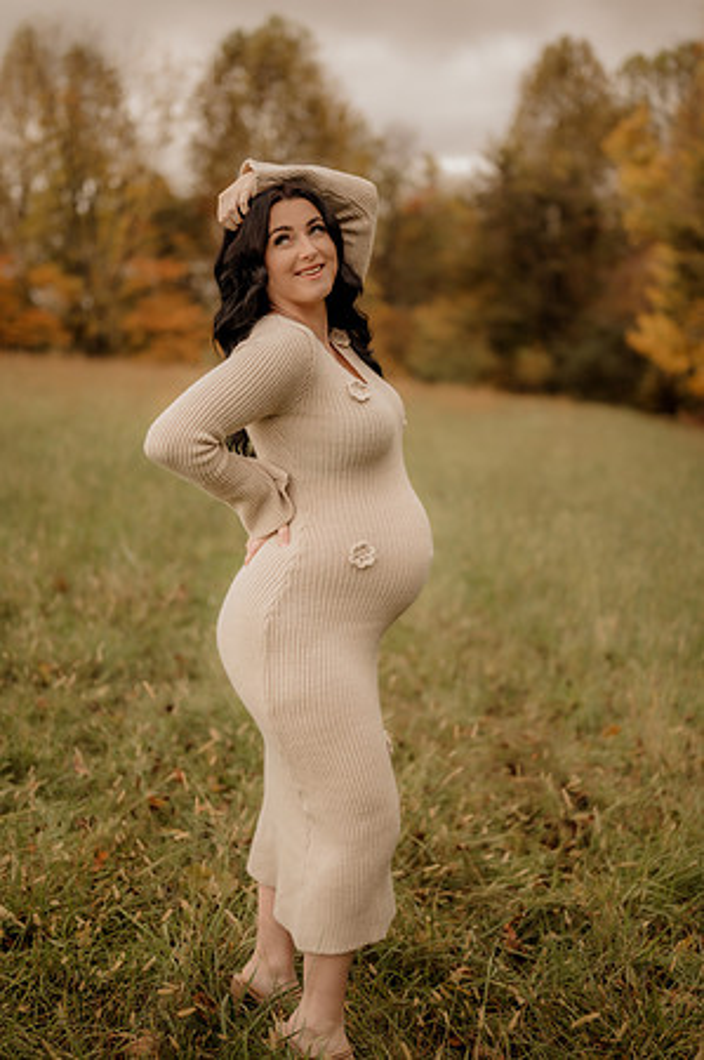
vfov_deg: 39.6
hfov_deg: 26.9
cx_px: 352
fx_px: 1470
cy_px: 530
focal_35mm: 50
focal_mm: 50
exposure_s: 1/320
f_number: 1.8
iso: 200
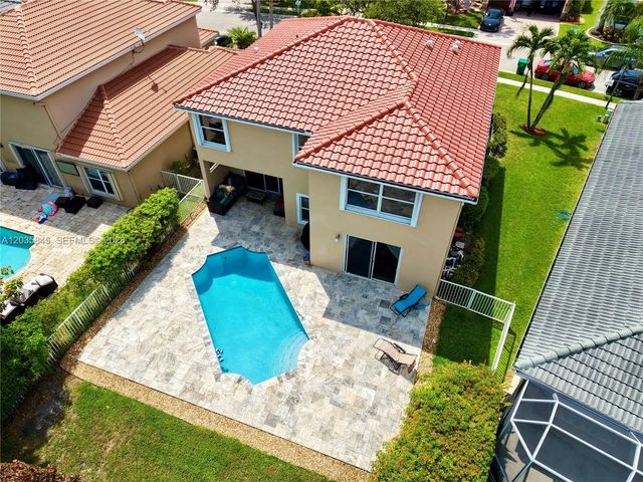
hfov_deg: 71.6
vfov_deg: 56.8
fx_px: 446
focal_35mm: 24
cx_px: 322
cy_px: 241
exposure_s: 1/6000
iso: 240
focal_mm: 8.67
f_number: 1.8
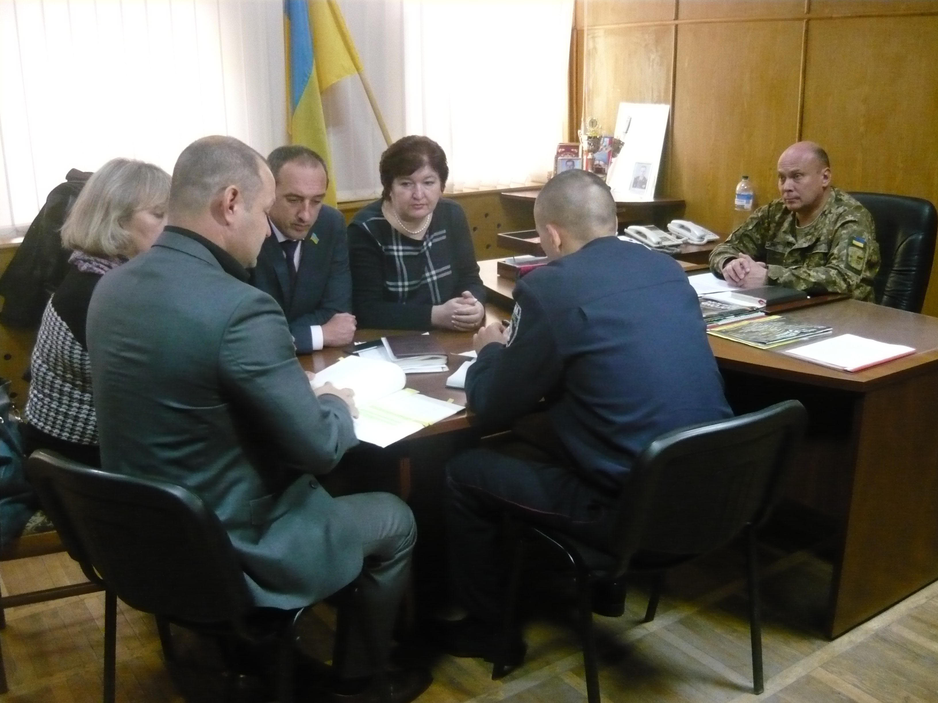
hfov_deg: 55.4
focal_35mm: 33
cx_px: 469
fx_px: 894
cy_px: 352
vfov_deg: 42.9
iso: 800
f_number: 2.8
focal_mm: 5.5
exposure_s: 1/25
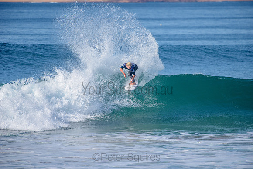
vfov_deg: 2.8
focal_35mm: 500
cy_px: 84
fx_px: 3515
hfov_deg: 4.1
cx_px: 126
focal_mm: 500
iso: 250
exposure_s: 1/2500
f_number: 5.6
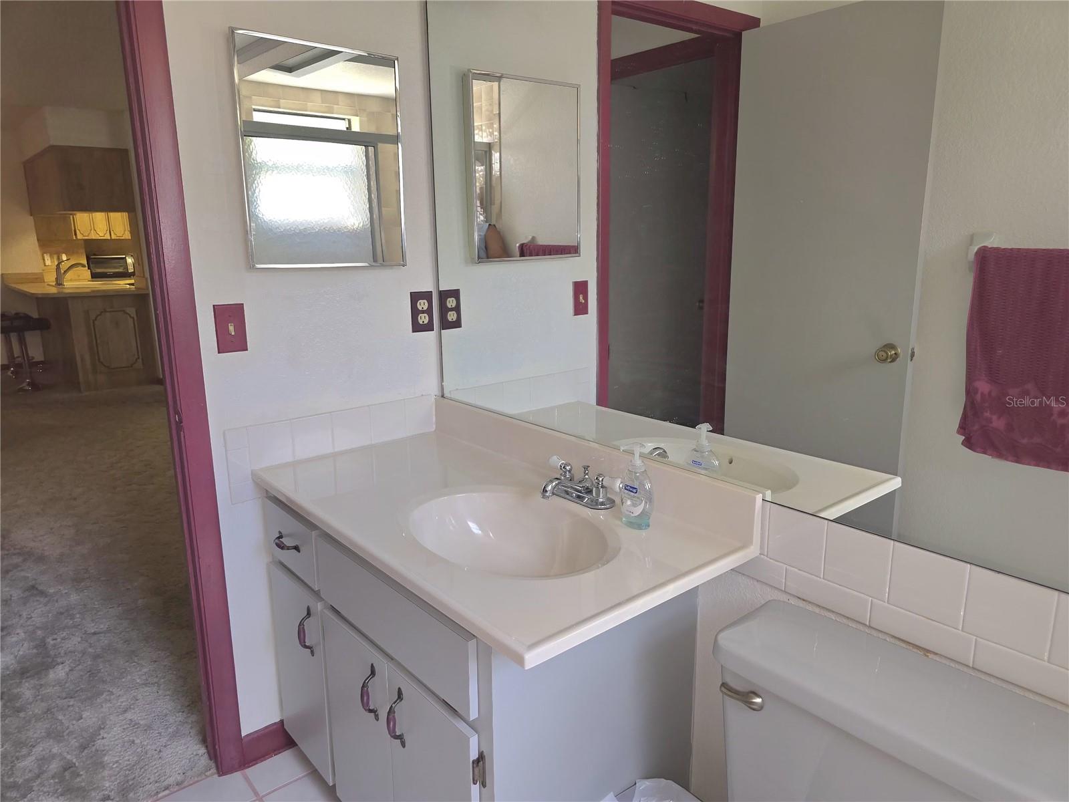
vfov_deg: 58.9
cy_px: 401
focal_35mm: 23
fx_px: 710
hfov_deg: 73.9
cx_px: 534
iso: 64
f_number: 1.7
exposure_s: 1/60.2
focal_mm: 6.3
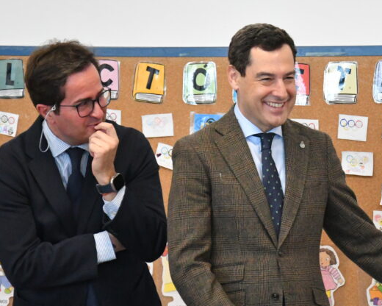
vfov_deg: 7.5
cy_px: 203
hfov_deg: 9.3
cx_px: 293
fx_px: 2340
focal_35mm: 207
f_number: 5.3
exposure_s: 1/500
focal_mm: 75
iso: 9000
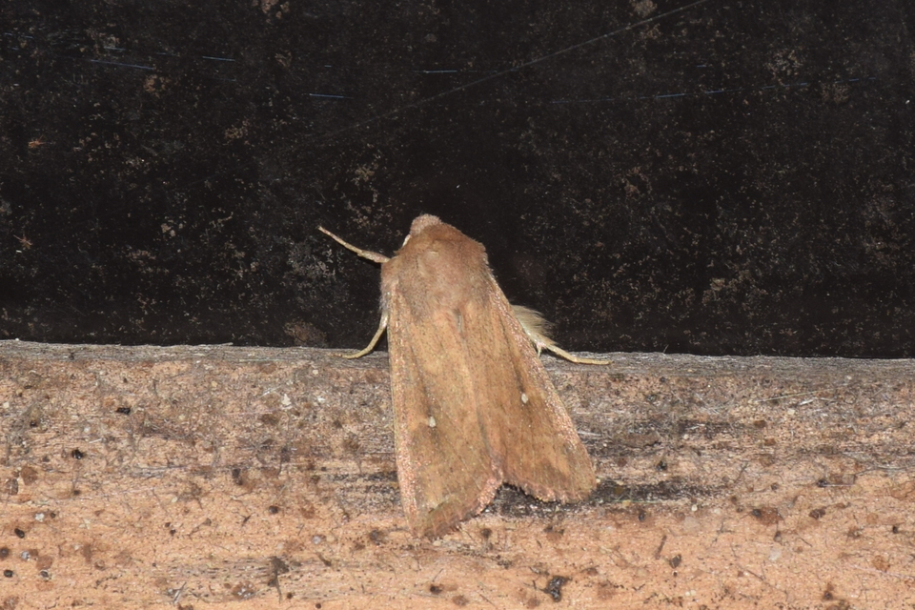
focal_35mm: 210
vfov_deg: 6.5
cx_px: 458
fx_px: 5337
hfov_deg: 9.8
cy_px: 305
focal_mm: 140
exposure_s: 1/160
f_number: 13
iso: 100
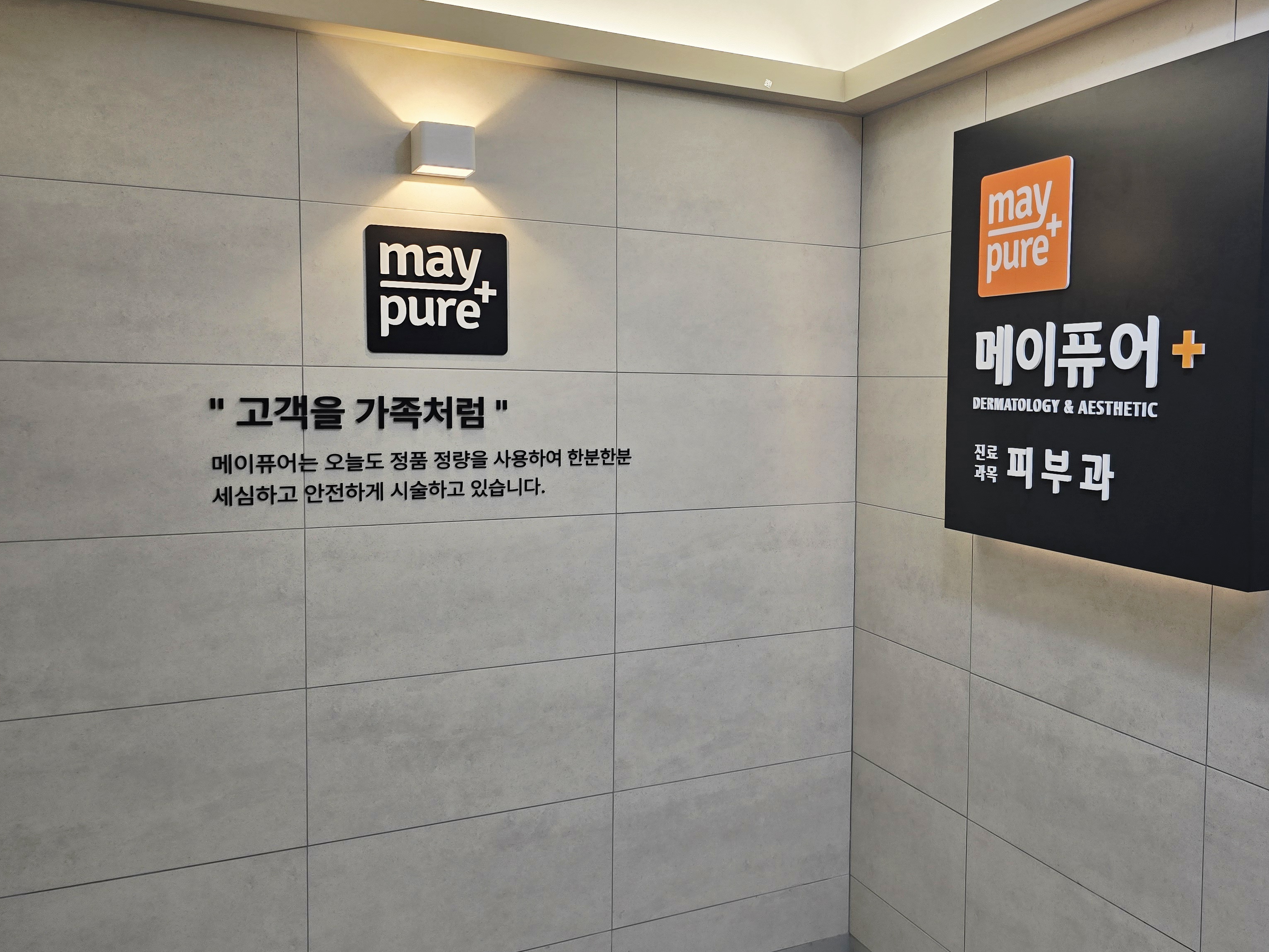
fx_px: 1100
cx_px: 788
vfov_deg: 46.8
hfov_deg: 59.2
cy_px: 473
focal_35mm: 30
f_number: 1.7
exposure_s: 1/120
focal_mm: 6.3
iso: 32
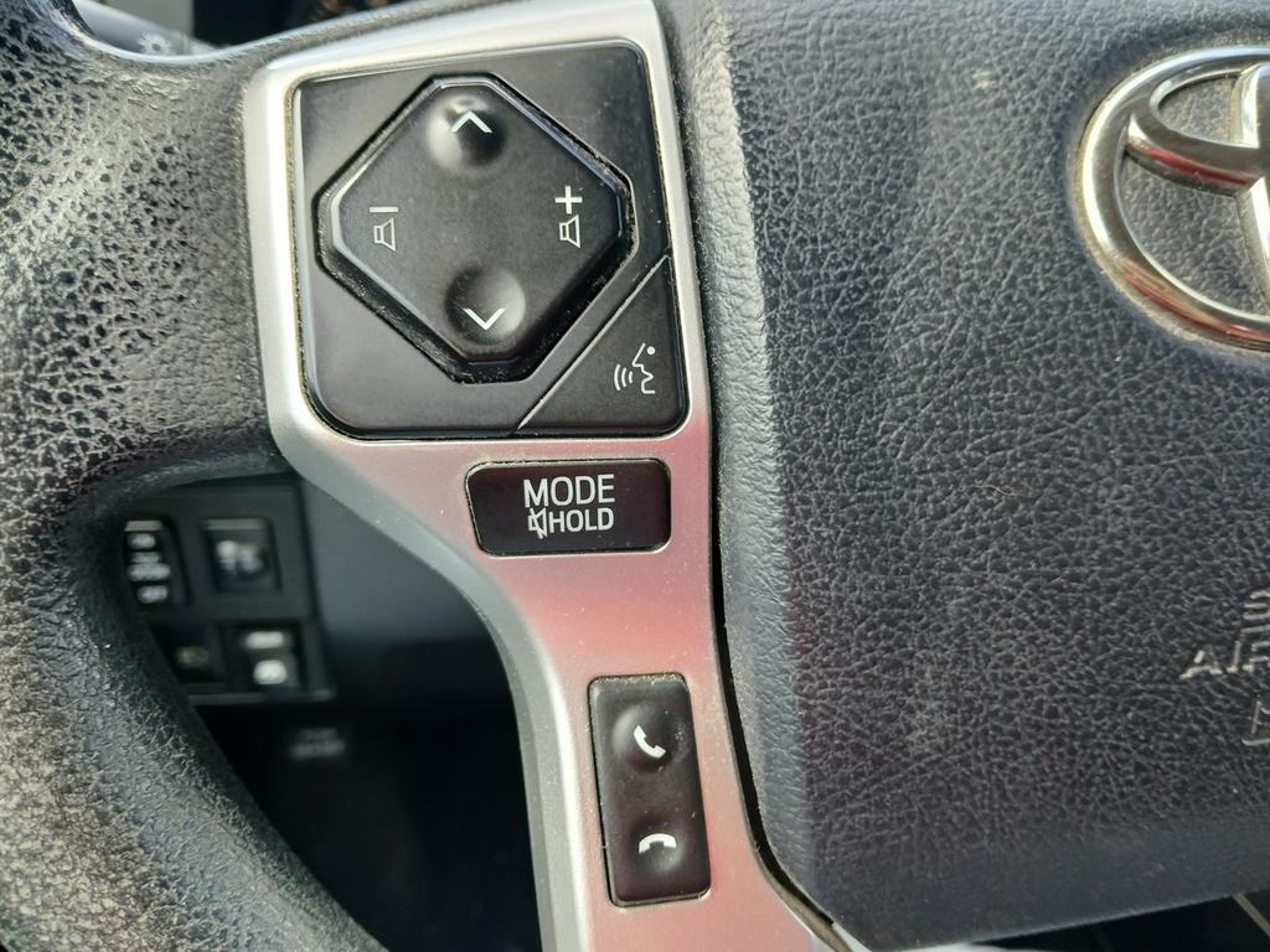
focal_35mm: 26
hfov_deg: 67.3
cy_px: 476
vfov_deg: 53.1
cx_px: 635
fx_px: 954
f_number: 1.8
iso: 64
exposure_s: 1/60
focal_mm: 3.98
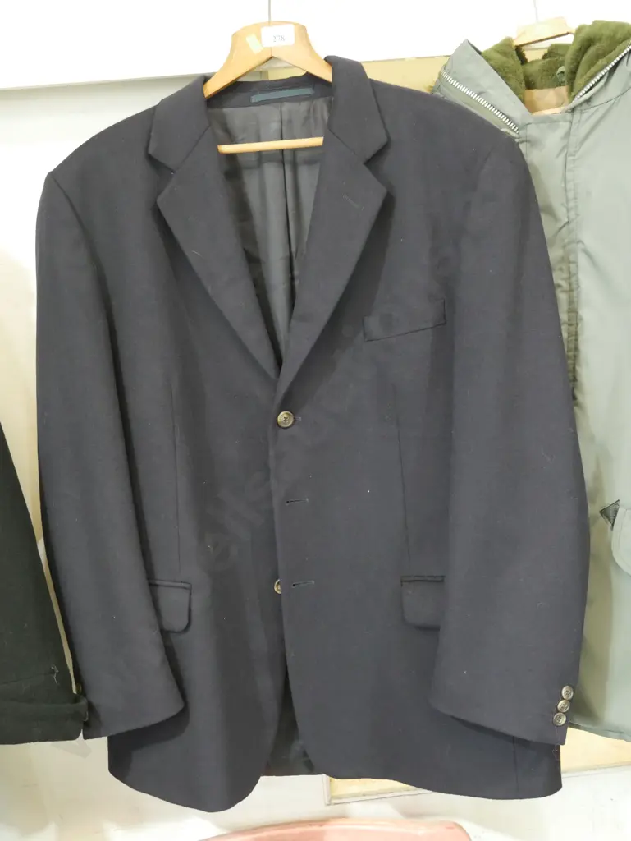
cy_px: 420
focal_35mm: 40
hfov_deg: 36.0
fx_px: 971
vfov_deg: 46.8
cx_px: 316
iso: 3200
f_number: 4.5
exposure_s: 1/25
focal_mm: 20
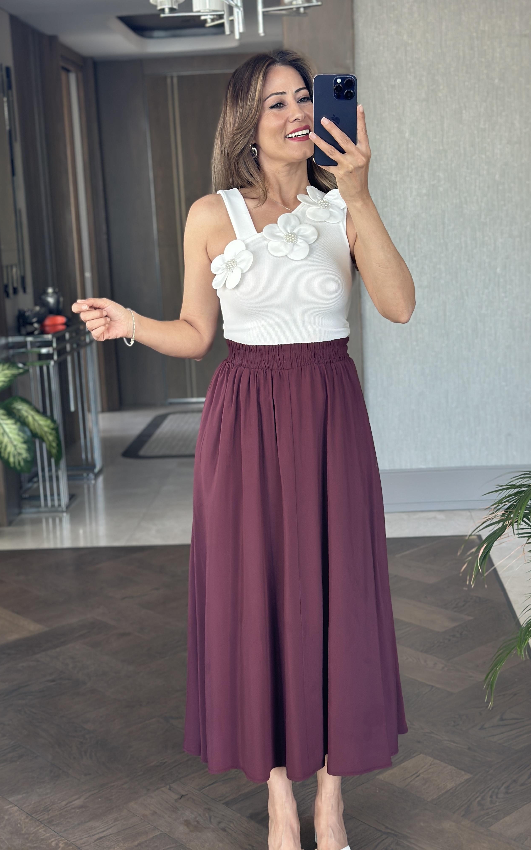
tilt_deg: -19.6
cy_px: 424
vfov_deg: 39.6
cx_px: 277
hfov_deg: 25.3
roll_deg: +2.9
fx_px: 1181
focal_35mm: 51
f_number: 1.78
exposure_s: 1/60
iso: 125
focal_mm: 6.86
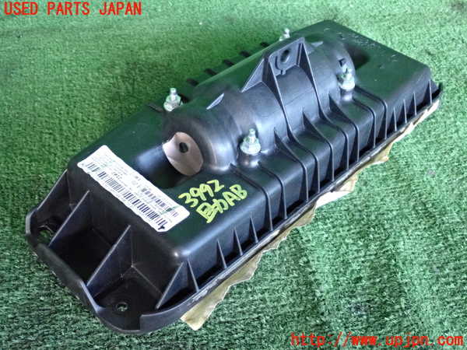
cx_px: 234
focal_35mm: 44
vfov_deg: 32.9
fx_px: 594
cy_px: 175
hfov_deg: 42.9
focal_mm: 7.84
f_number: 2.9
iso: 3200
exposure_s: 1/125
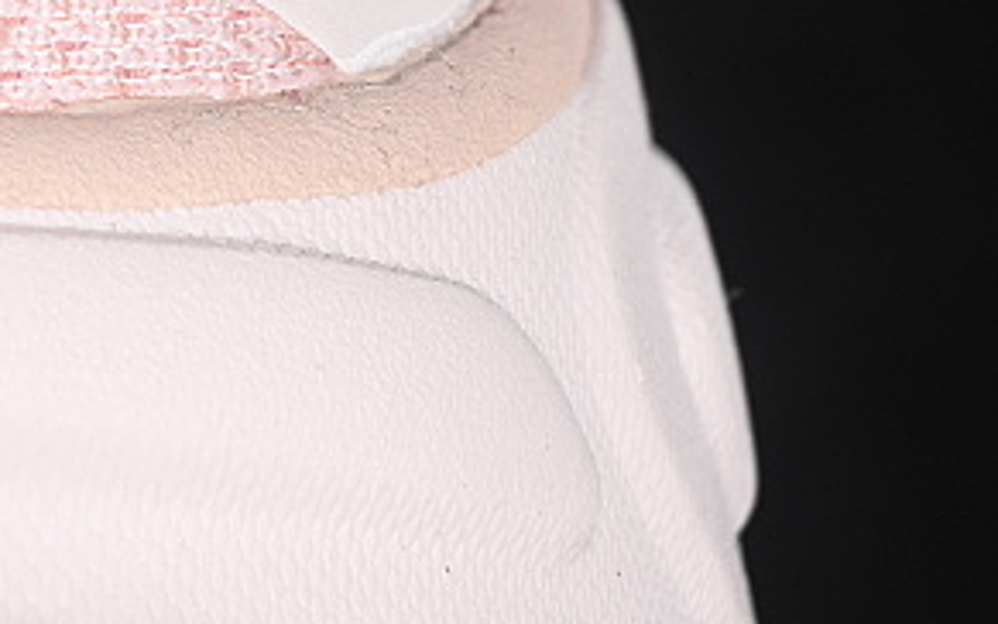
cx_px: -336
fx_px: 7726
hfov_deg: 7.3
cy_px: -312
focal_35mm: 284
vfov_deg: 4.6
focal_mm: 50
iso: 160
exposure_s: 1/80
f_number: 7.1
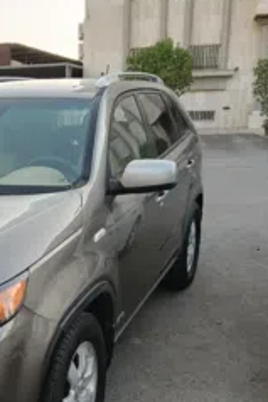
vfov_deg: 41.0
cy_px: 291
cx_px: 27
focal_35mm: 47
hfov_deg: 27.6
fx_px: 526
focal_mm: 3.98
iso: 80
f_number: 1.8
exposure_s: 1/100
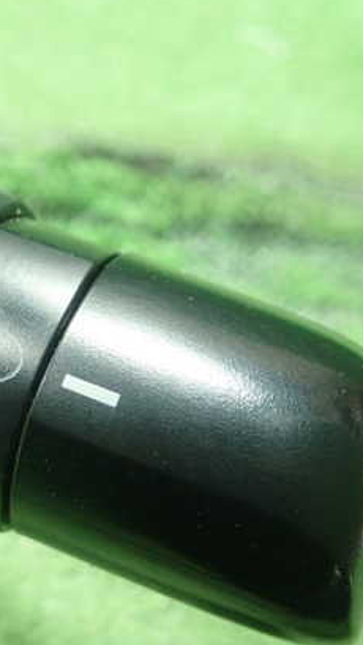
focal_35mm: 48
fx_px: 822
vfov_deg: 42.9
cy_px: 347
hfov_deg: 23.7
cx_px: -11
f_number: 2.3
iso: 800
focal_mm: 5.5
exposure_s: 1/80
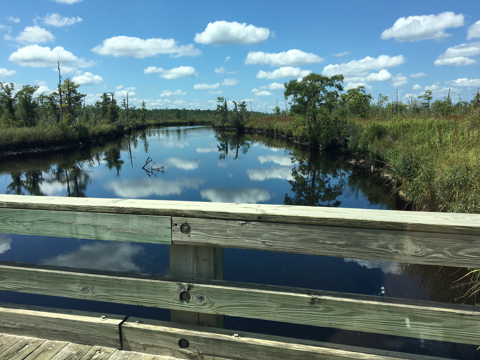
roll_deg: +0.2
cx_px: 240
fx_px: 402
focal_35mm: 29
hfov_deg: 61.7
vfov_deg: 48.2
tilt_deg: -8.1
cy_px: 180
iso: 25
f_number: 2.2
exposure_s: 1/1451
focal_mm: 4.15
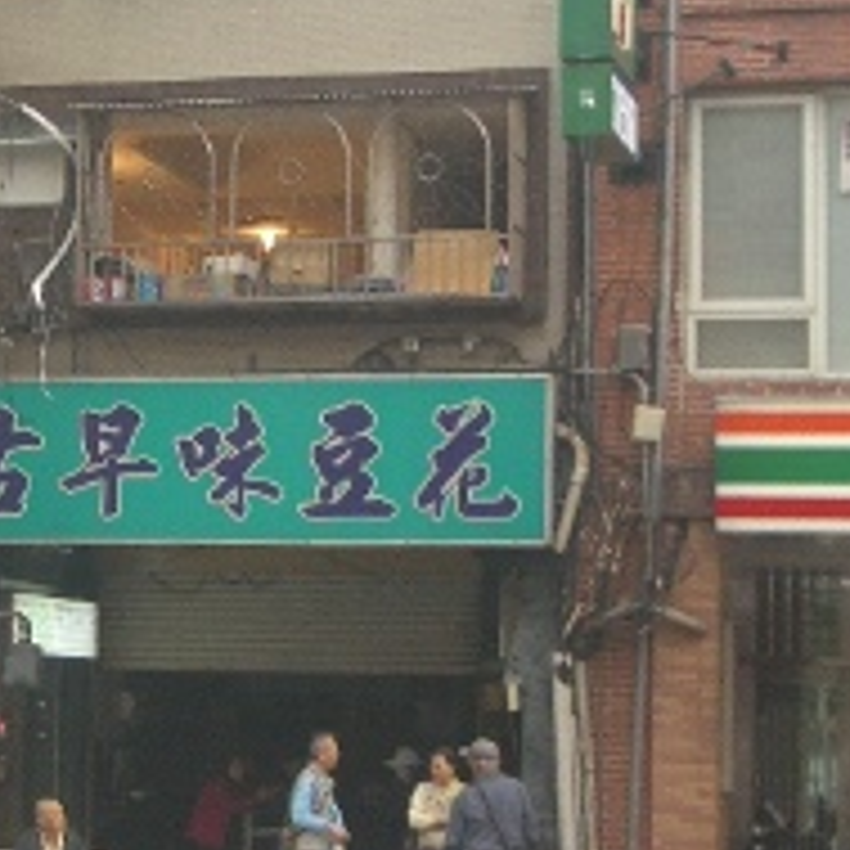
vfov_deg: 14.9
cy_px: 405
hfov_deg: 14.6
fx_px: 3250
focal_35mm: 117
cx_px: -43
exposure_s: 1/50
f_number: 3.5
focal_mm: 10.2
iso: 100
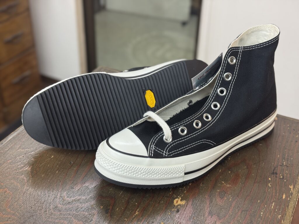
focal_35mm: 48
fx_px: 415
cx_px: 150
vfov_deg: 30.3
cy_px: 112
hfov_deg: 39.7
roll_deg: -1.7
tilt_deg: -35.3
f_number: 1.78
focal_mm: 6.76
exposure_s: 1/60
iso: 125
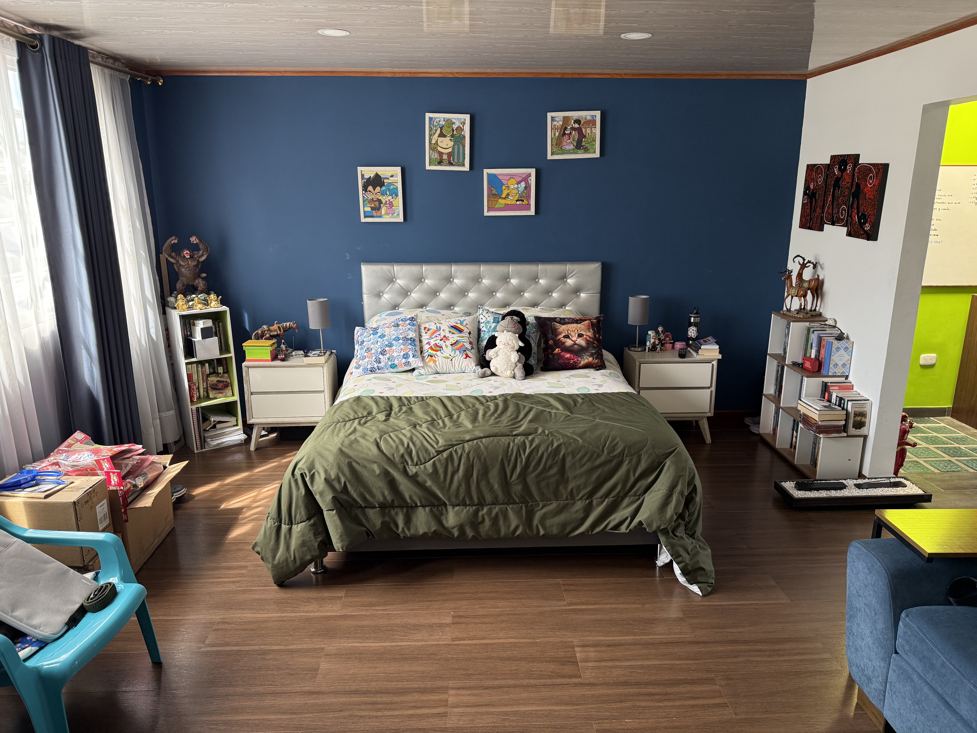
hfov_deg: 71.6
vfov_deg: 56.8
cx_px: 488
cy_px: 366
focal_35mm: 24
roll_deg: +0.3
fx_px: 677
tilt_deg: -14.2
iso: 200
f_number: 1.78
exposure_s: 1/121
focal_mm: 6.76
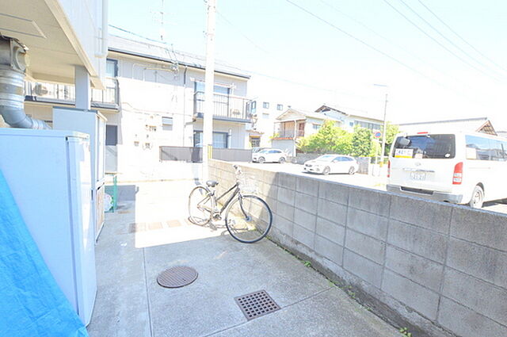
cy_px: 168
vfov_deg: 77.2
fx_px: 211
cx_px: 254
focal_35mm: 15
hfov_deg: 100.5
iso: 800
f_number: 8
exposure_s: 1/250
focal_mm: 10
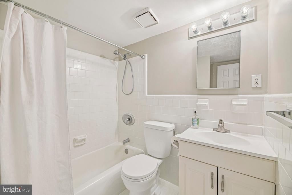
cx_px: 146
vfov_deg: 81.2
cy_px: 98
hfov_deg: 104.2
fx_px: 114
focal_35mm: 14
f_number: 8
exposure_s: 1/15
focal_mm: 14
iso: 280
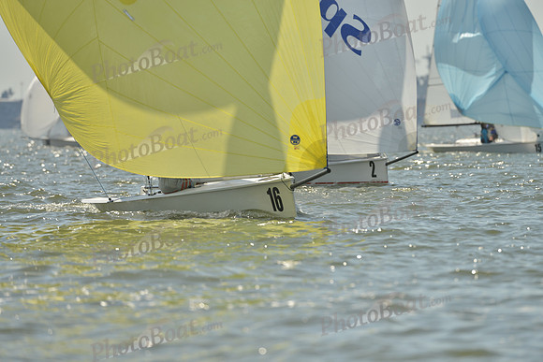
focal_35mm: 400
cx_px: 272
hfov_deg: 5.2
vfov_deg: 3.4
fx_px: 6034
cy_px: 181
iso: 200
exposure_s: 1/1250
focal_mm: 400
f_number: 5.6
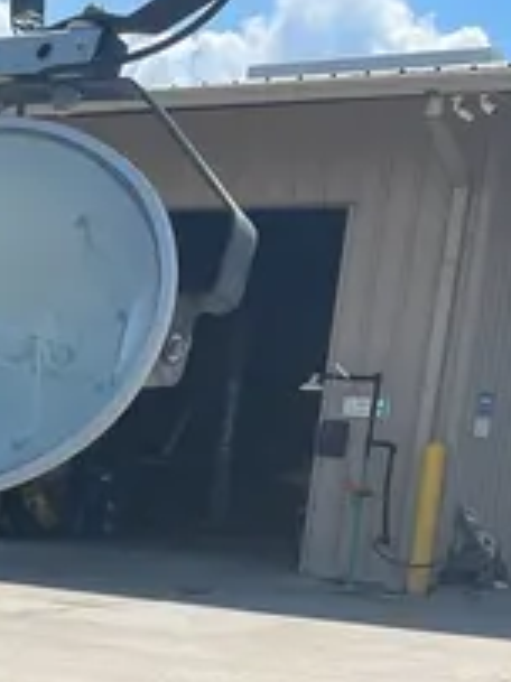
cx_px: -373
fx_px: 1852
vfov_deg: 19.8
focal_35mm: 94
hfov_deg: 14.1
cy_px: 784
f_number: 1.6
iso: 32
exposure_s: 1/2817
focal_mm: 4.2
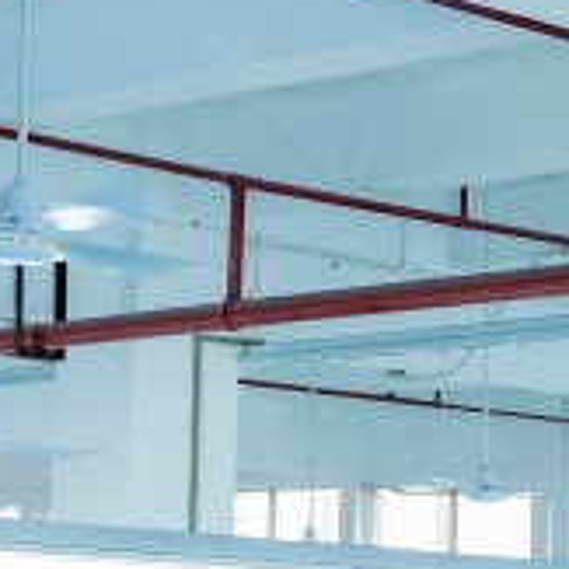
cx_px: 531
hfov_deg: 11.9
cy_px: 668
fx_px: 2715
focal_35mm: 146
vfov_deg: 11.7
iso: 400
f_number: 5.6
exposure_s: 1/100
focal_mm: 28
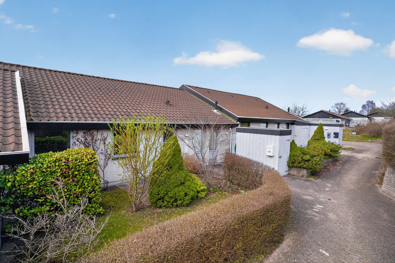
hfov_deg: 86.9
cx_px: 198
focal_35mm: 19
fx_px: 208
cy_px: 132
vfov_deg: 64.5
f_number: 8
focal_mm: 19
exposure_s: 1/1600
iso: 400
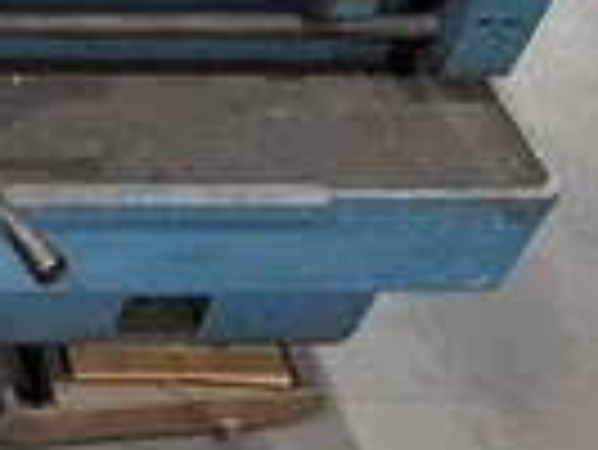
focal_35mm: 72
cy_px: -209
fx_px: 1245
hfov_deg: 22.6
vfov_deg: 18.4
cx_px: -274
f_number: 1.68
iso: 940
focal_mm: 6.9
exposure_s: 1/120
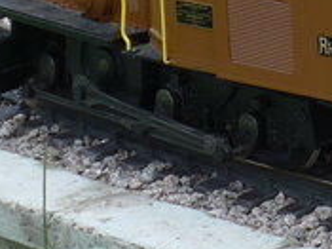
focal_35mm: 316
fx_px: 3029
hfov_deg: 6.0
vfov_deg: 4.7
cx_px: 759
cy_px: -74
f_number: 3
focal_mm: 9.5
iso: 80
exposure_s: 1/500
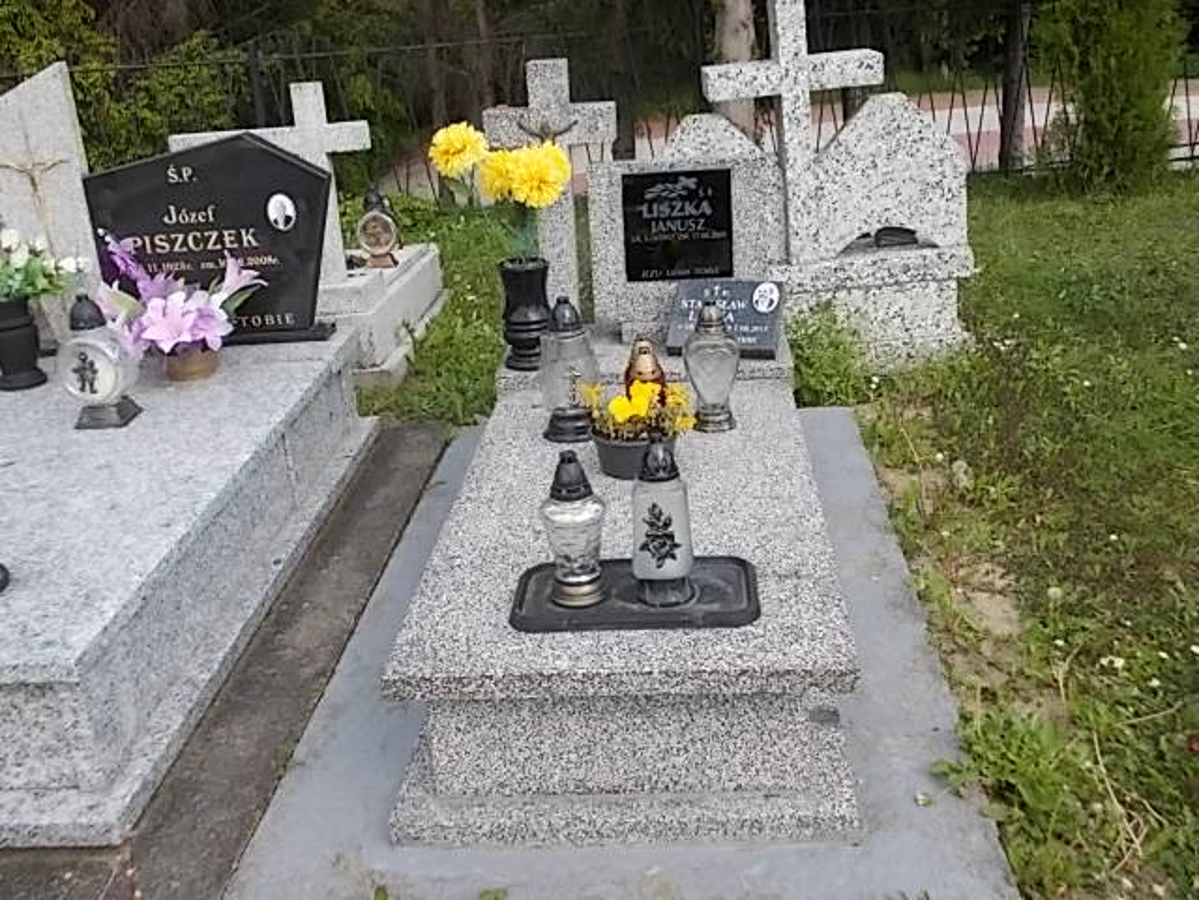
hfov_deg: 49.0
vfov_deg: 37.7
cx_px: 600
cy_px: 450
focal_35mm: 38
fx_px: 1316
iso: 80
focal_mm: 5.3
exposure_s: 1/400
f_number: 3.1
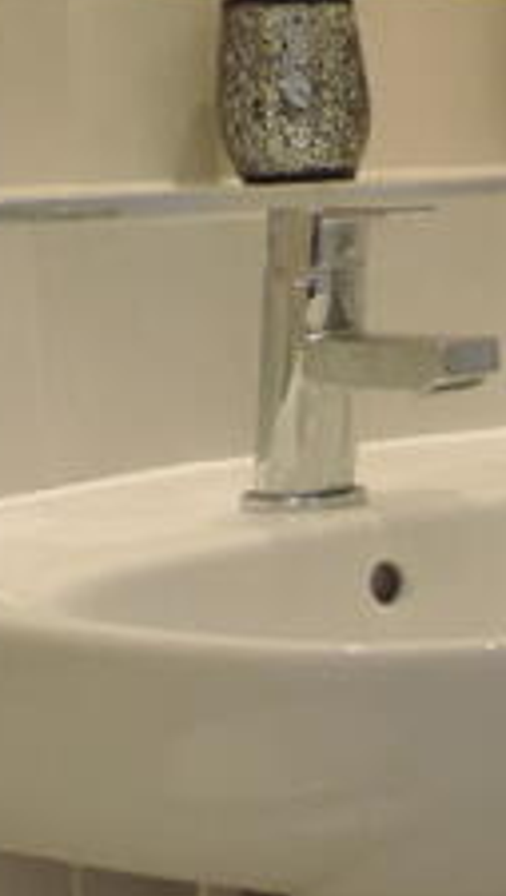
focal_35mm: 119
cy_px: 681
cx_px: 769
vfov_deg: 17.9
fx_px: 2831
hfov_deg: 9.9
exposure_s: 1/30
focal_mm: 4.3
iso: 180
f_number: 3
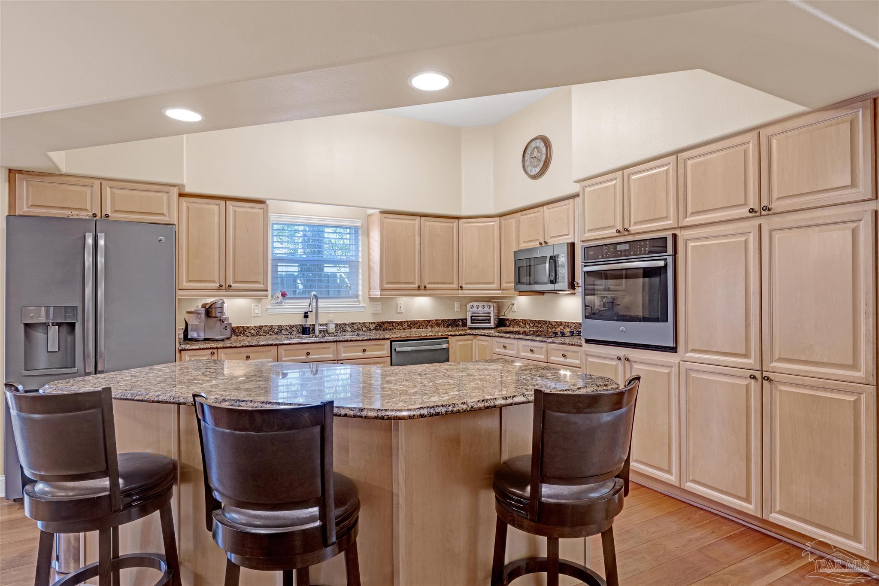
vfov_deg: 63.2
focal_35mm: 20
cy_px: 293
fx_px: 476
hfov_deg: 85.4
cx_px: 440
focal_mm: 19.5
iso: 400
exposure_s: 1/2.5
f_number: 11
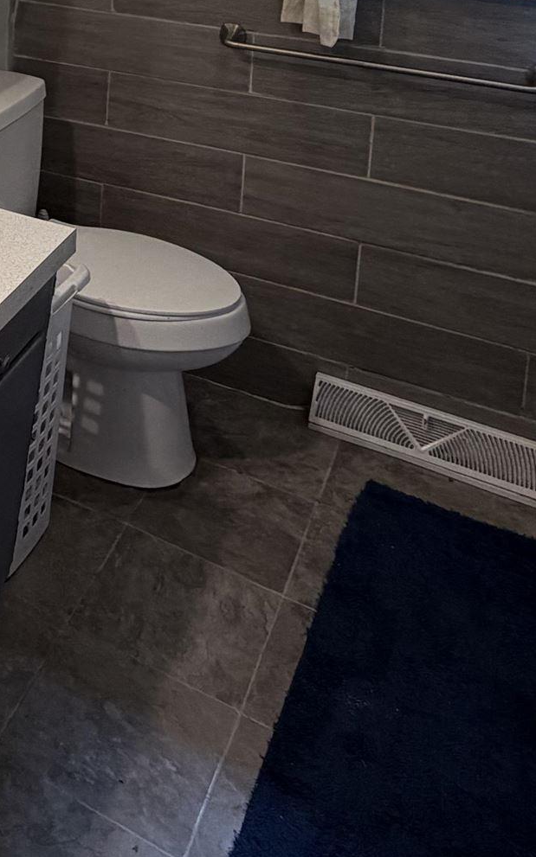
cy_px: -61
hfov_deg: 23.9
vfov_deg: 37.3
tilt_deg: -10.3
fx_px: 1076
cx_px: -197
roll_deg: +0.2
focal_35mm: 46
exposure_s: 1/120
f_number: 2.2
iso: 250
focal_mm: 2.22
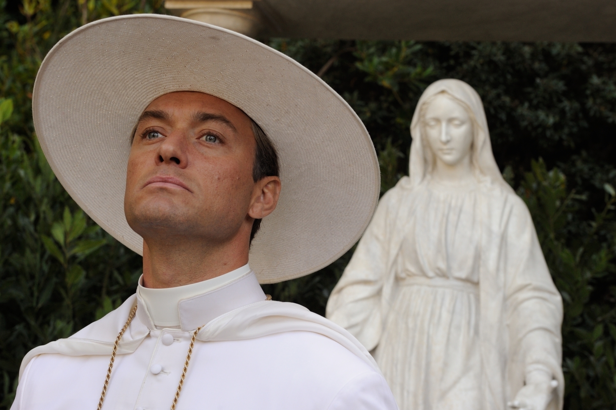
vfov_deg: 21.9
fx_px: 1060
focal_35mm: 62
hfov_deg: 32.4
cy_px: 205
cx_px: 308
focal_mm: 62
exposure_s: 1/200
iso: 1000
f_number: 8
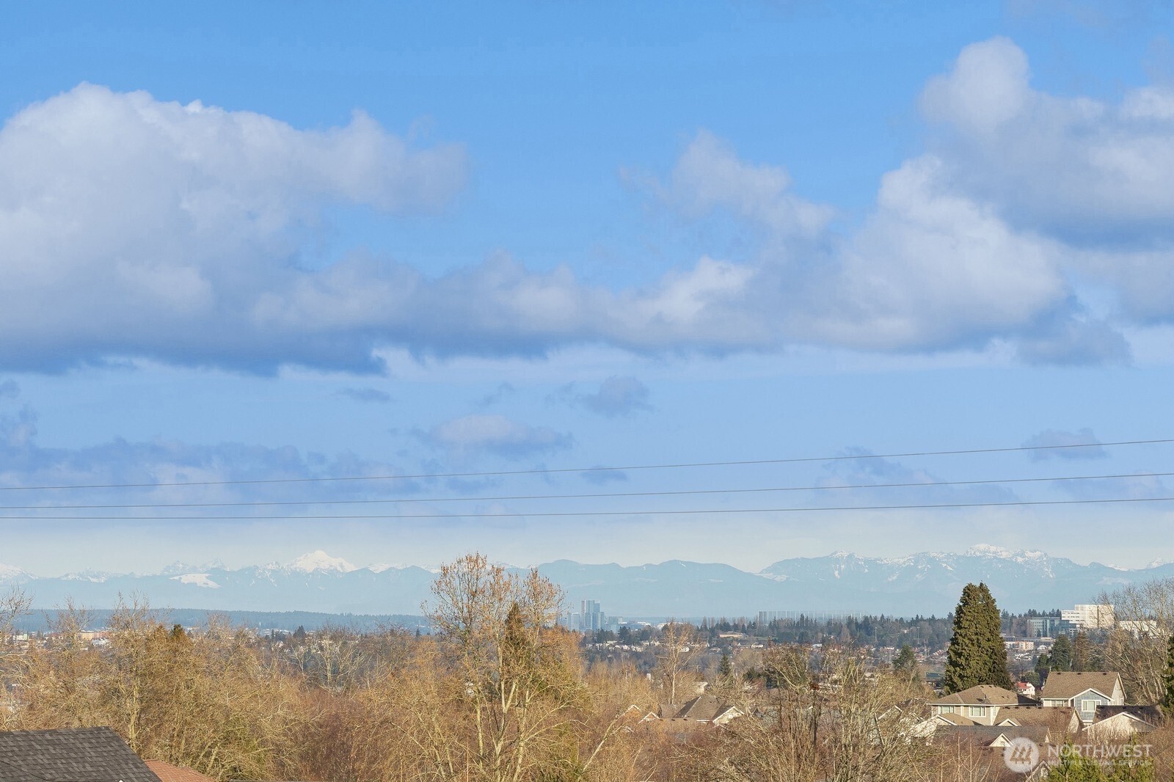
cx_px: 587
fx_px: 3423
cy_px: 391
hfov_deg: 19.5
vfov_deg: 13.0
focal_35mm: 105
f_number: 8
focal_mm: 70
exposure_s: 1/640
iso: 200
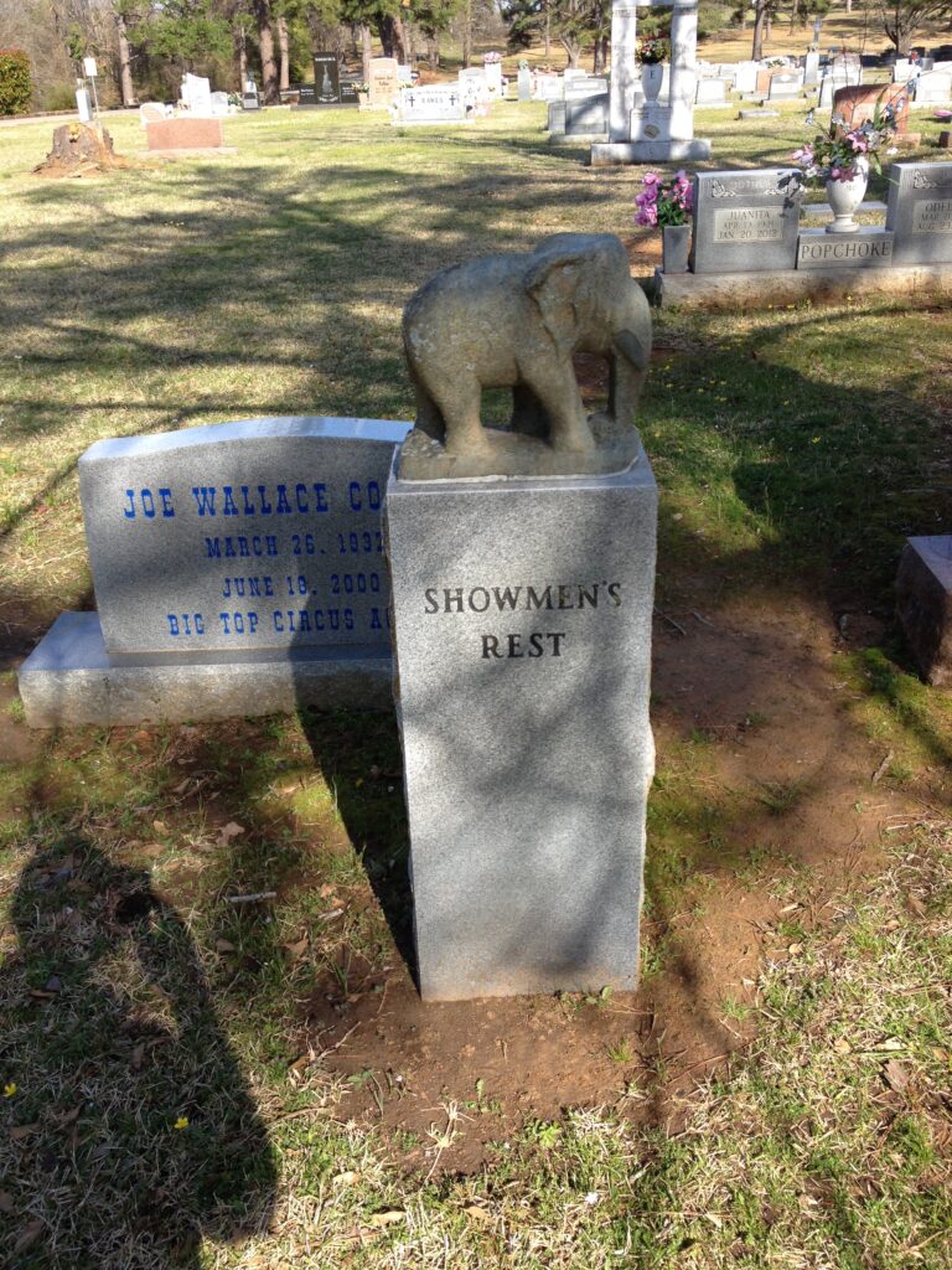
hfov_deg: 40.7
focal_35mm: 35
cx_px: 476
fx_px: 1283
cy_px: 635
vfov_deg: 52.6
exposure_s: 1/657
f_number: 2.4
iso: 50
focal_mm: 4.28
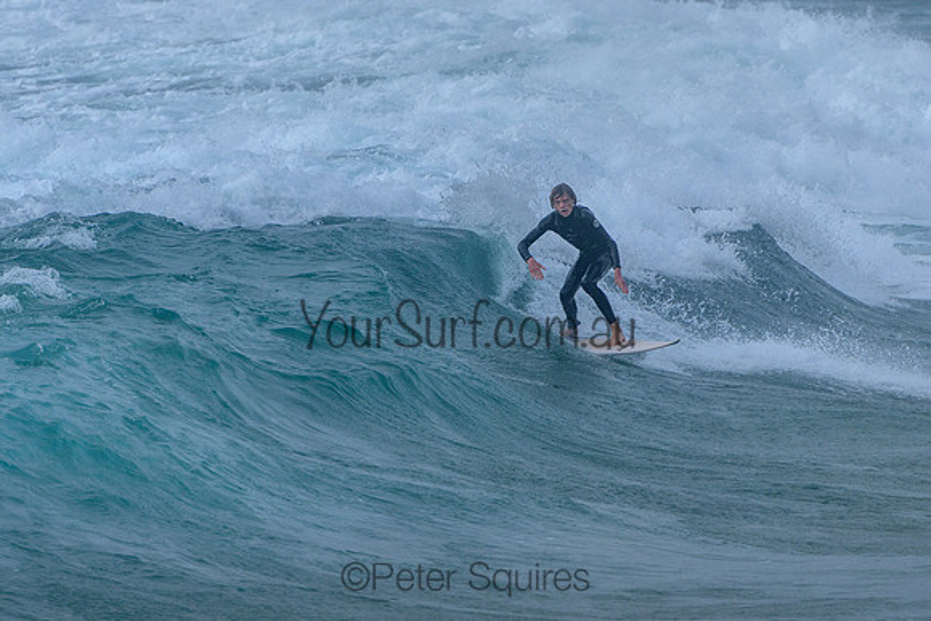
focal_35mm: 550
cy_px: 301
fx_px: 14235
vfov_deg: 2.5
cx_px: 459
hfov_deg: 3.7
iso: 500
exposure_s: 1/2000
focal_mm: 400
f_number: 9
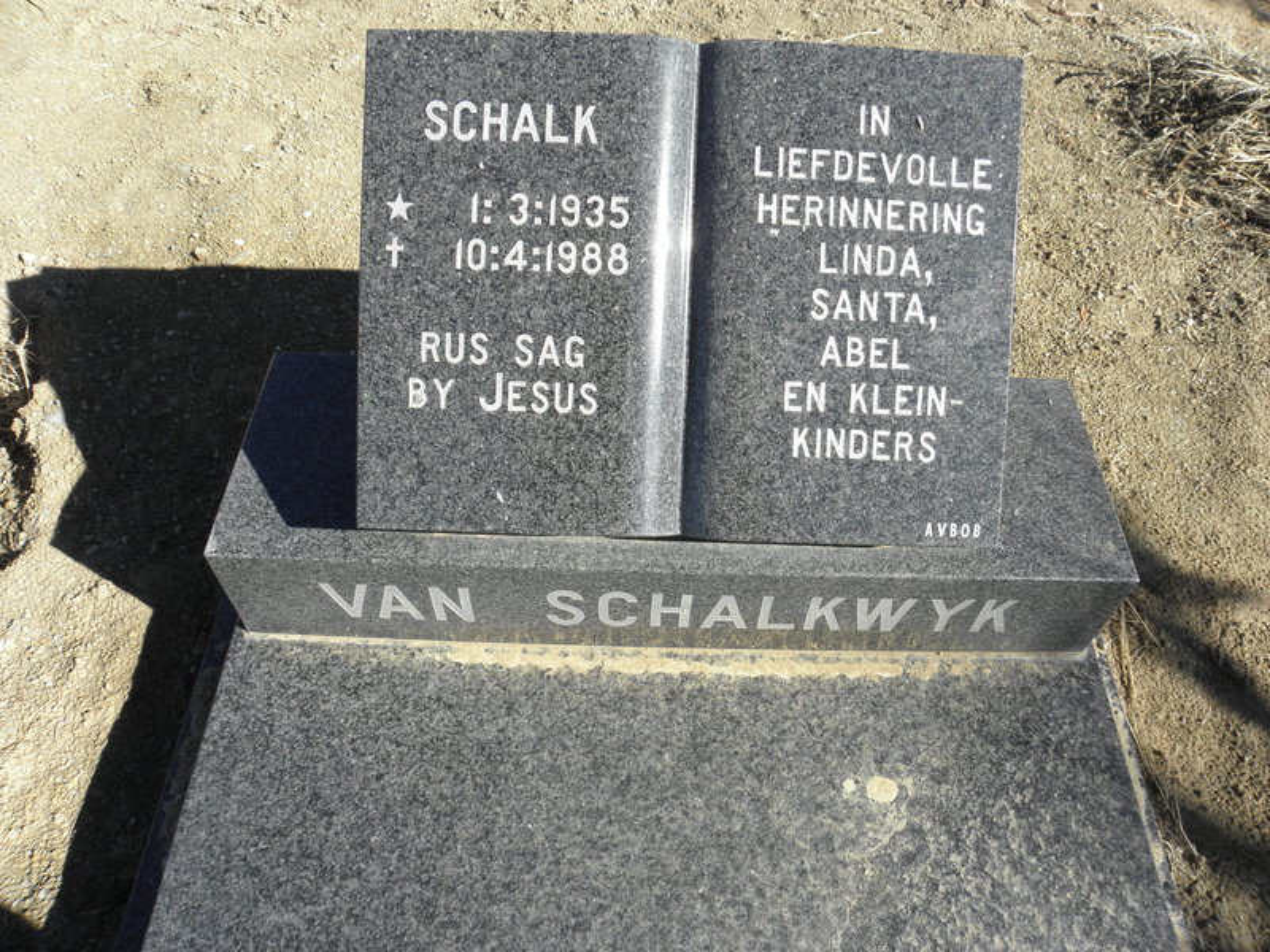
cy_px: 476
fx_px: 954
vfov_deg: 53.1
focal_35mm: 26
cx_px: 635
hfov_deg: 67.3
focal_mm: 4.6
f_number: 5.6
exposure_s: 1/160
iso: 64
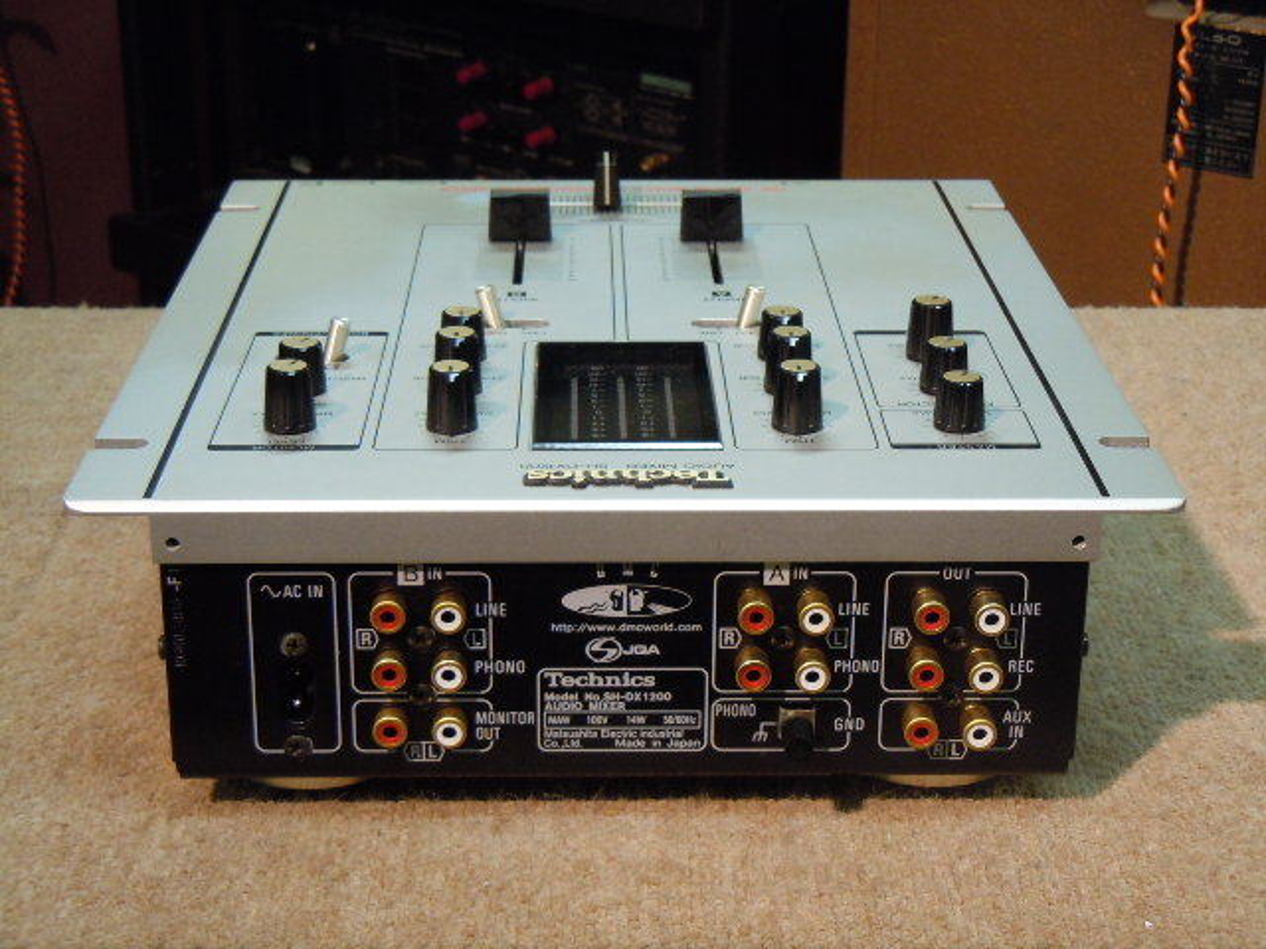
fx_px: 2487
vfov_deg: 21.6
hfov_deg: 28.6
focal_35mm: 68
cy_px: 474
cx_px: 633
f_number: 4.1
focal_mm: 12.2
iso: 400
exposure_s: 1/30
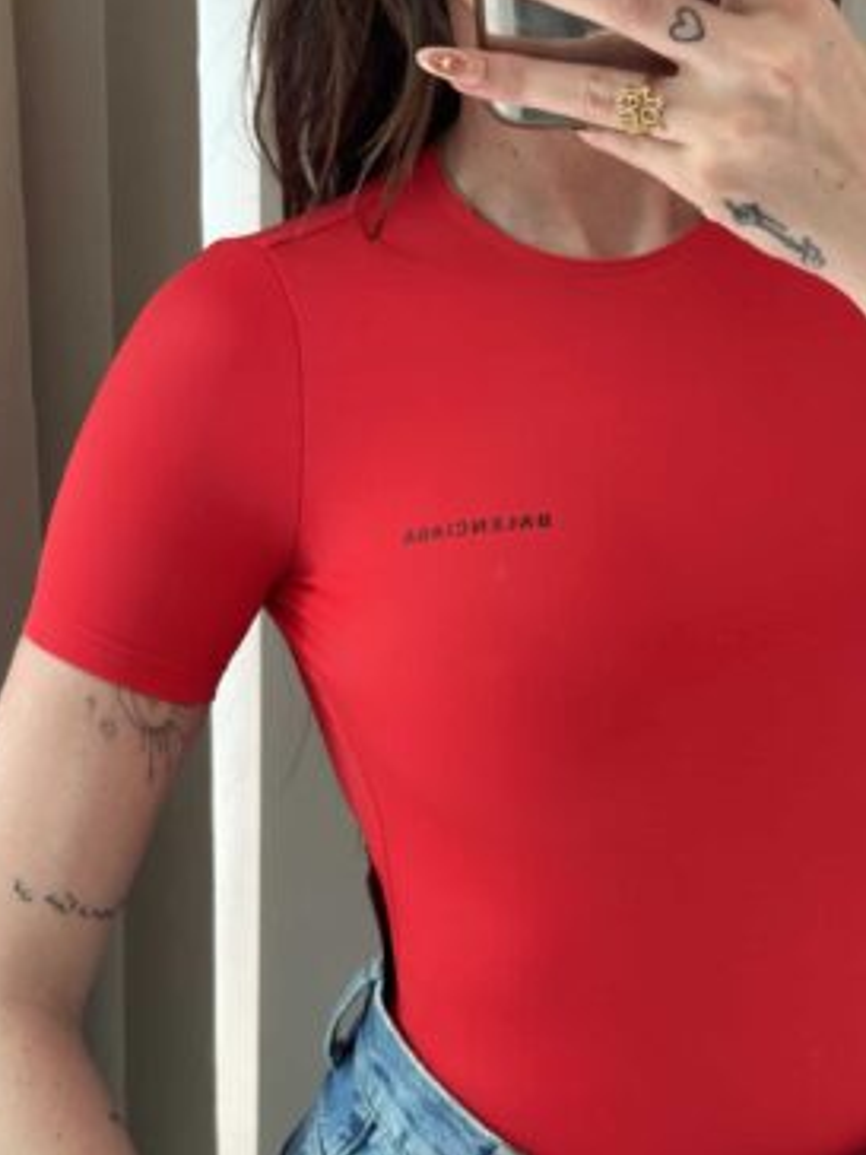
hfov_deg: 22.6
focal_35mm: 65
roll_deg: -1.7
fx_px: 2168
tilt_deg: -20.6
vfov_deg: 29.8
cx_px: 492
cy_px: 570
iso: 200
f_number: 1.78
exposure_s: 1/60
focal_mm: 6.86
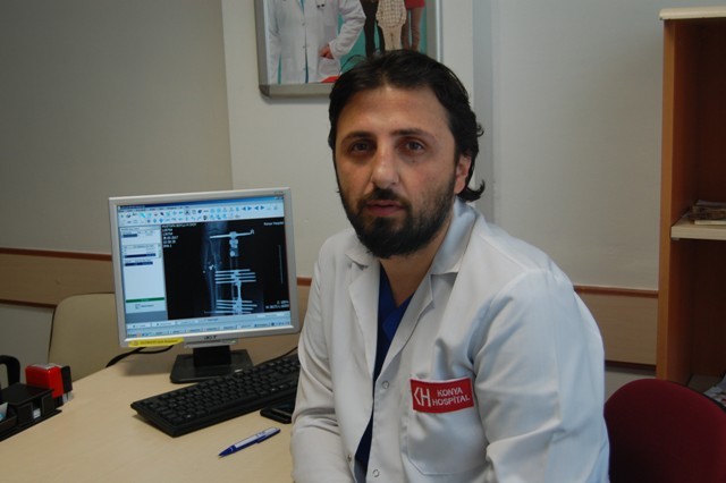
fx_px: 937
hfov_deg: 42.3
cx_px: 363
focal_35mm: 46
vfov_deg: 28.9
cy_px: 242
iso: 400
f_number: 4.5
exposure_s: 1/40
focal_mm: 31
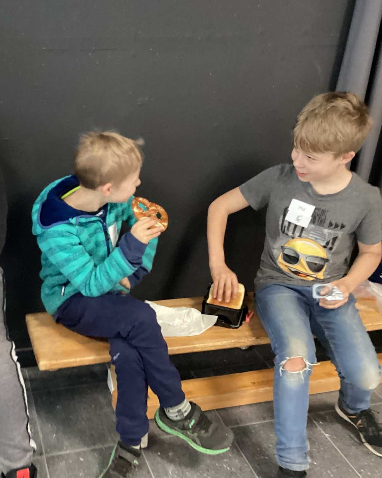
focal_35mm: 41
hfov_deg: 35.4
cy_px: 240
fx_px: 579
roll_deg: +1.6
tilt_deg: -28.2
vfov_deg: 44.8
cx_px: 79
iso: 320
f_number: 2.4
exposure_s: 1/25
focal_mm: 3.3
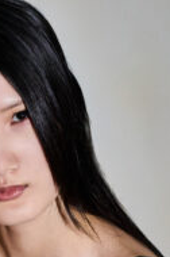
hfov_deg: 6.4
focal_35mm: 211
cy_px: 442
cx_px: -59
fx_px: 1500
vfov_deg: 9.4
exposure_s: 1/400
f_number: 4.5
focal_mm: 50
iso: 3200
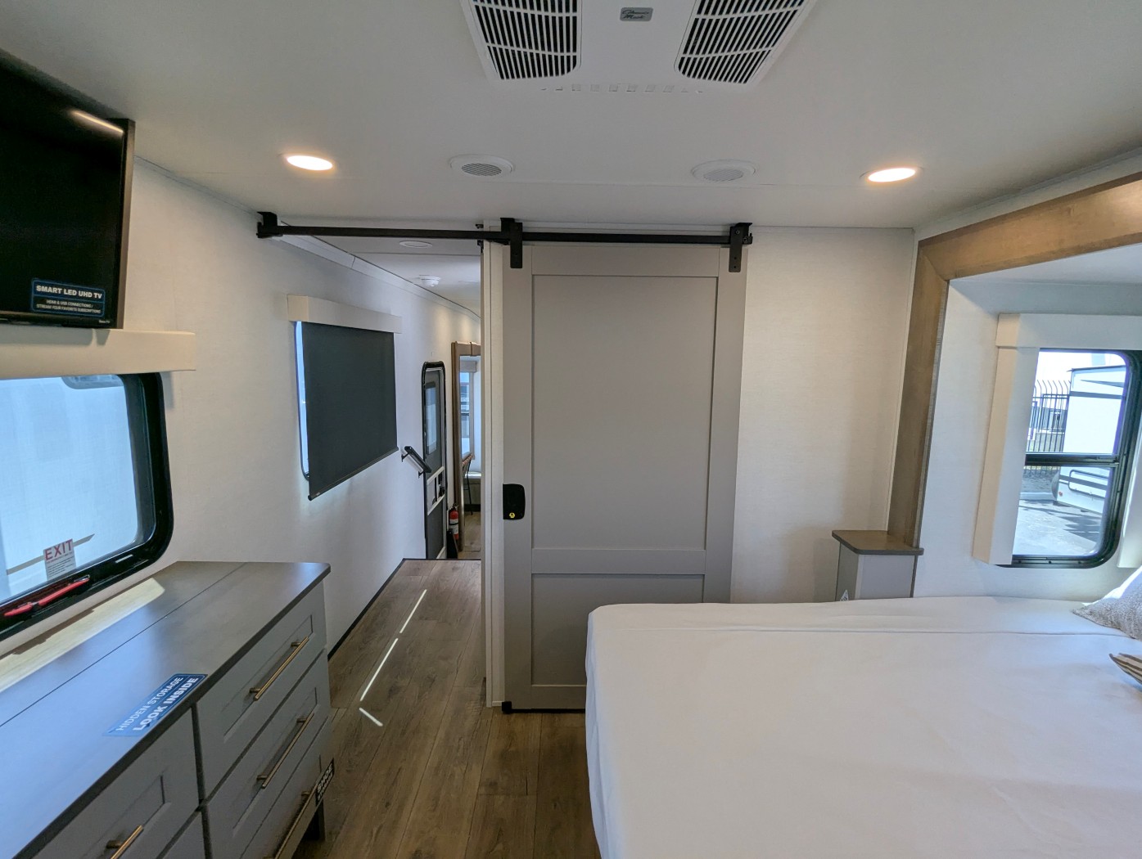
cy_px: 430
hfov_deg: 94.4
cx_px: 571
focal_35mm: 16
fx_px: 529
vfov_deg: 78.2
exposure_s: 1/163
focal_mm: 2.35
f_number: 2.2
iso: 71
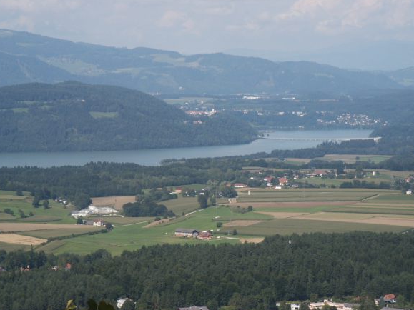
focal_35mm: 143
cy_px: 157
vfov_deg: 10.4
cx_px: 204
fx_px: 1710
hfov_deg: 13.8
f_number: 8
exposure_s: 1/180
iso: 64
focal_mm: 28.06
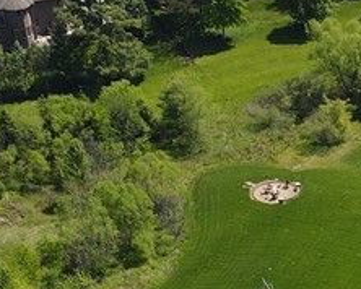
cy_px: 591
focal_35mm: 108
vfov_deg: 12.5
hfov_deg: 17.2
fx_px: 1155
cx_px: 394
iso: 100
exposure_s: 1/400
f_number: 2.8
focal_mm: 4.5
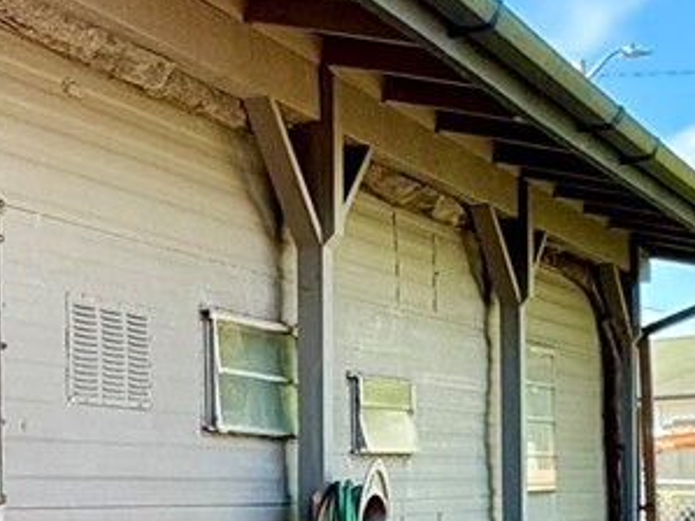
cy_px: 488
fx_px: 1505
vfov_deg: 19.2
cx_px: -198
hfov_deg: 23.2
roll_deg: +0.3
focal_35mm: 75
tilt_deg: -0.5
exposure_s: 1/216
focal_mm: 2.22
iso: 64
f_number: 2.2
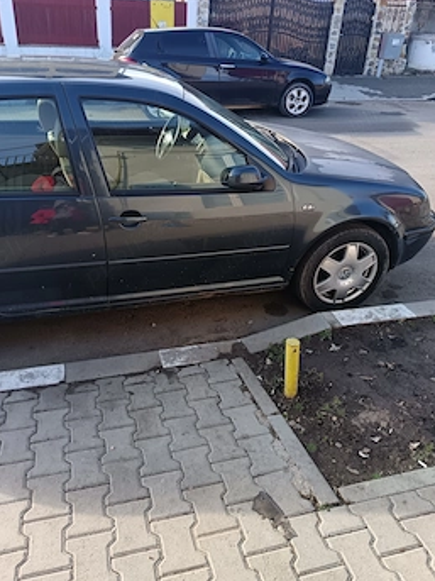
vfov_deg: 63.4
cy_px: 271
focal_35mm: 28
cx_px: 198
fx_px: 469
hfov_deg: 49.7
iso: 205
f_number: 1.75
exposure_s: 1/100
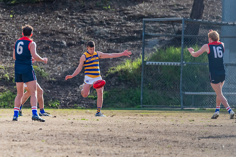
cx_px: 99
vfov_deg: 1.6
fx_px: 5504
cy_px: 59
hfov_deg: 2.5
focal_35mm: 839
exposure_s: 1/1600
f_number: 6.3
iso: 1000
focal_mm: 600
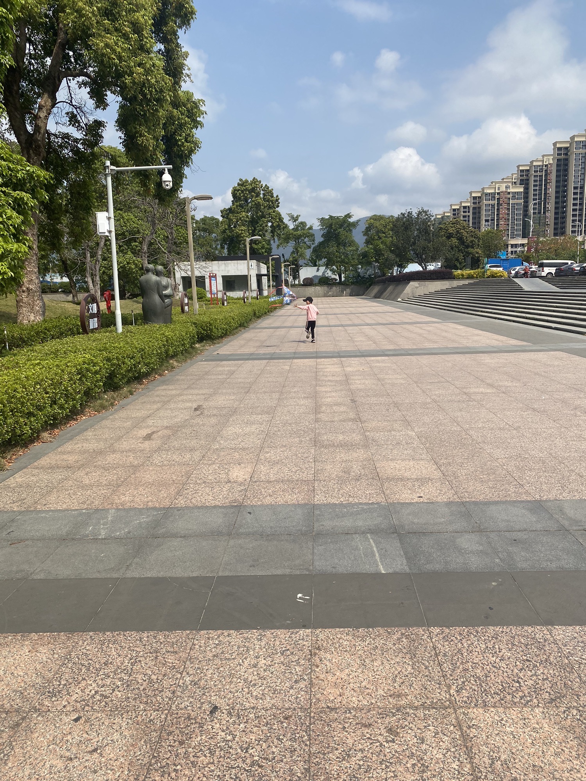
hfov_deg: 53.1
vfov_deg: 67.3
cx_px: 293
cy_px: 390
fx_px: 587
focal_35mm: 26
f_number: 1.8
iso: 32
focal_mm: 4.25
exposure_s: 1/3497
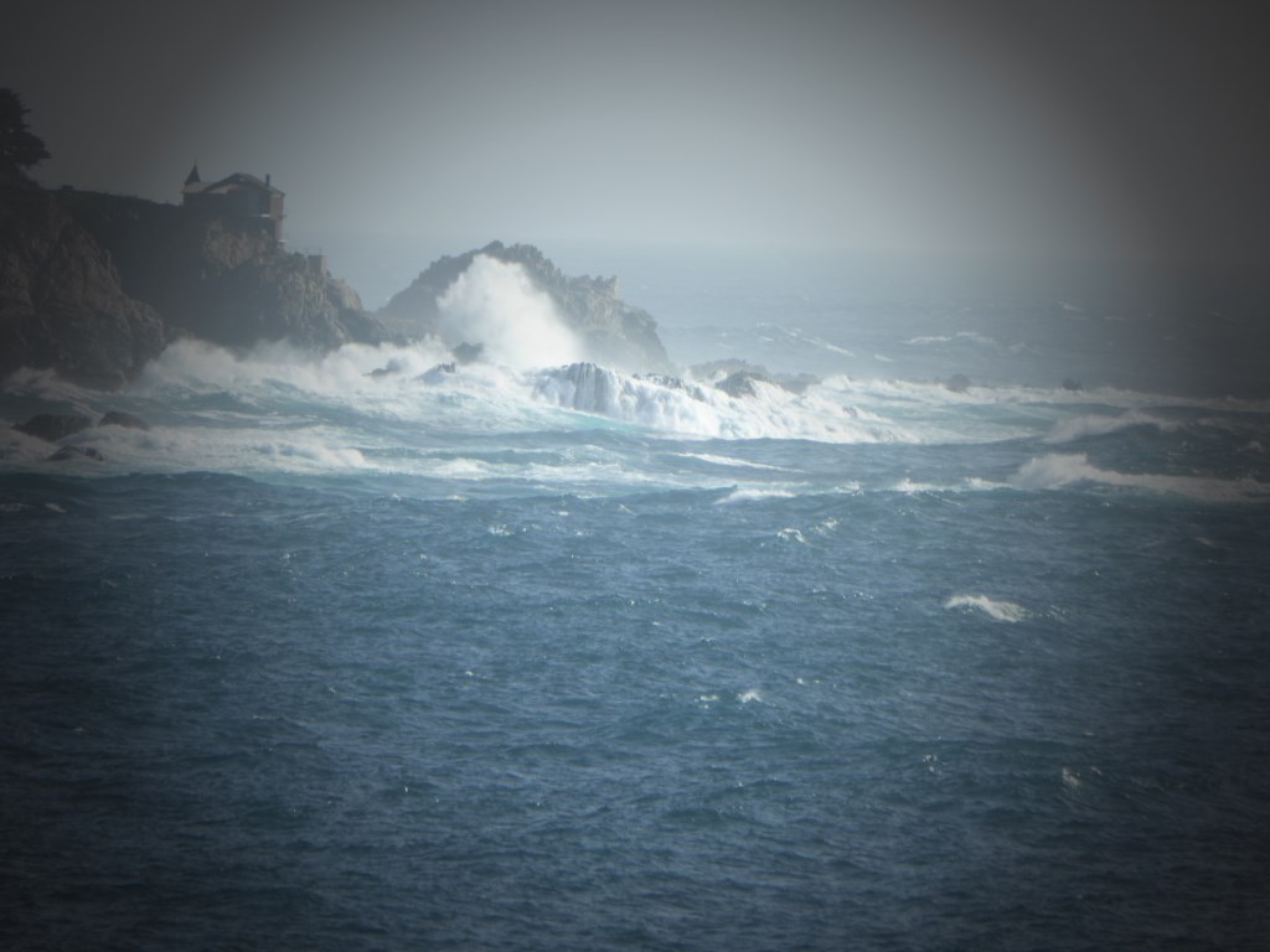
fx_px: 15813
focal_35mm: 431
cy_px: 476
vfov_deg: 3.5
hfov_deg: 4.6
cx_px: 635
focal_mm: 77.3
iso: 160
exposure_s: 1/400
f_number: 6
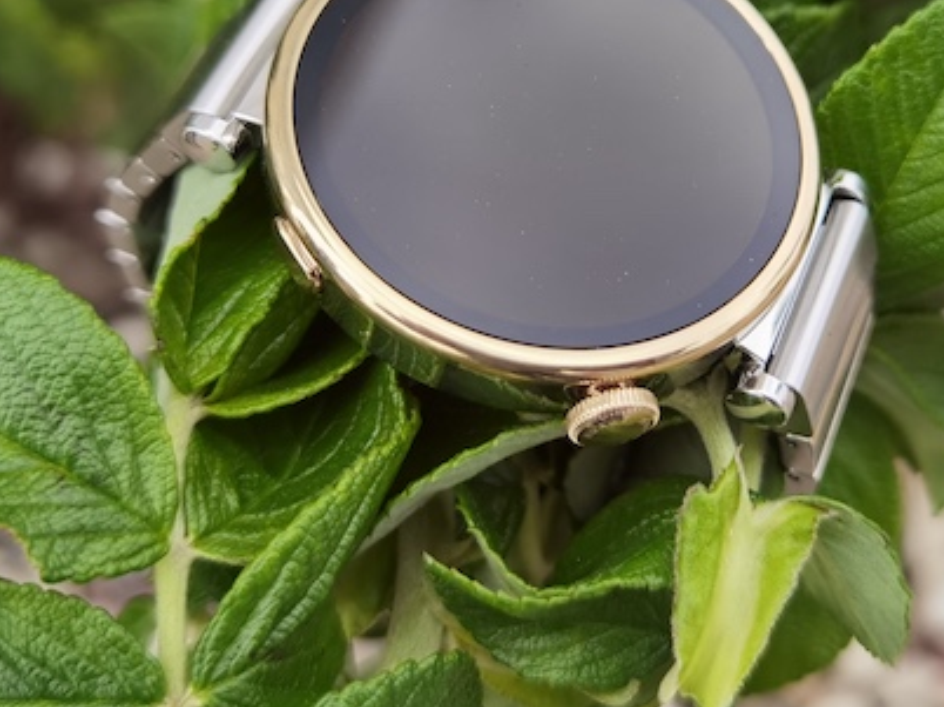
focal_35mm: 55
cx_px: 574
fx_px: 1499
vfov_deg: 26.4
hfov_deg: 34.8
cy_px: 234
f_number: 1.9
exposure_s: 1/880
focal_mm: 6.71
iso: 50
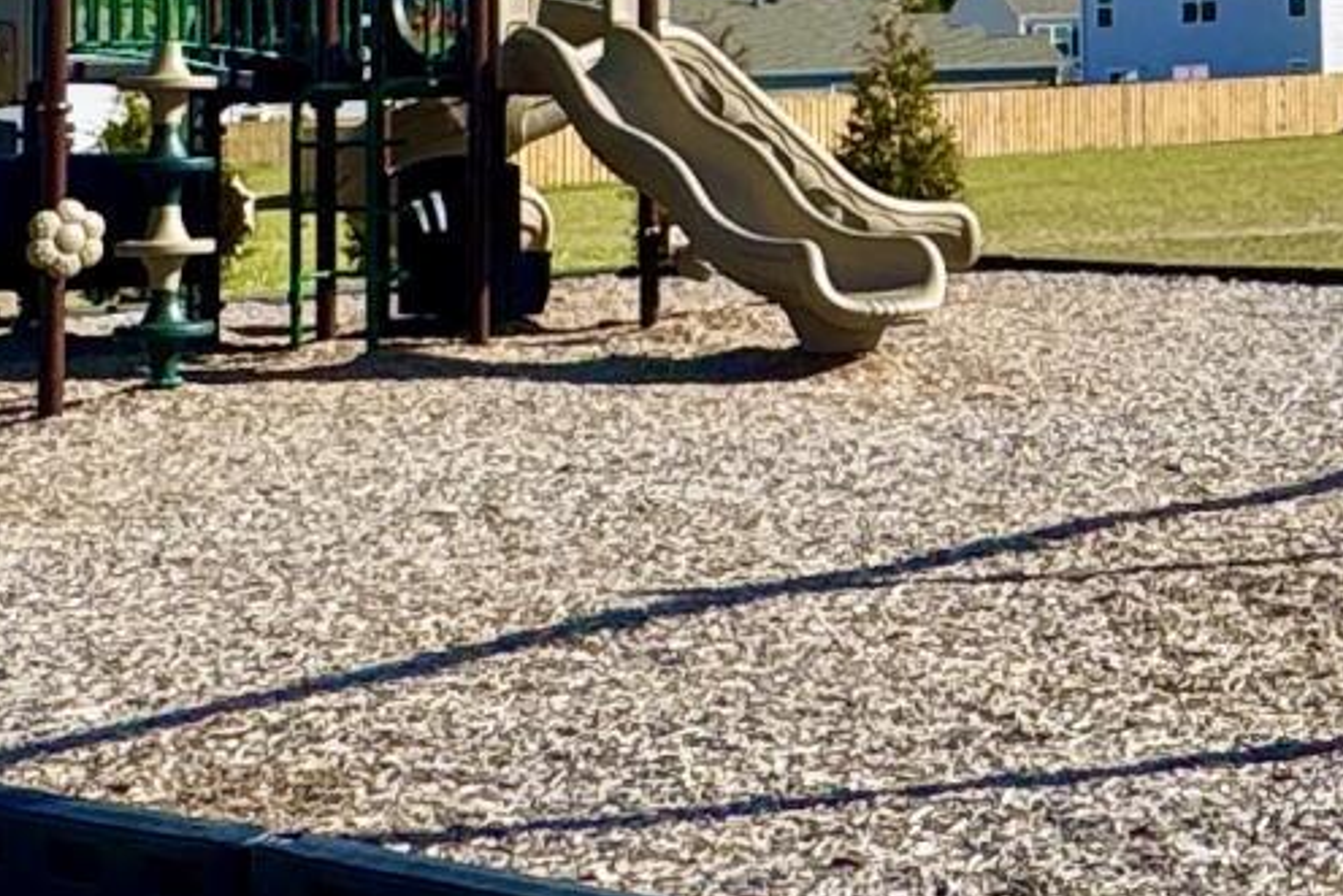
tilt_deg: +3.8
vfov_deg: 15.0
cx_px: 1709
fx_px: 3284
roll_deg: +2.3
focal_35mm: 88
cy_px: -198
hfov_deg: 21.1
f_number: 2.2
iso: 50
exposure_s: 1/2584
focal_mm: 2.22
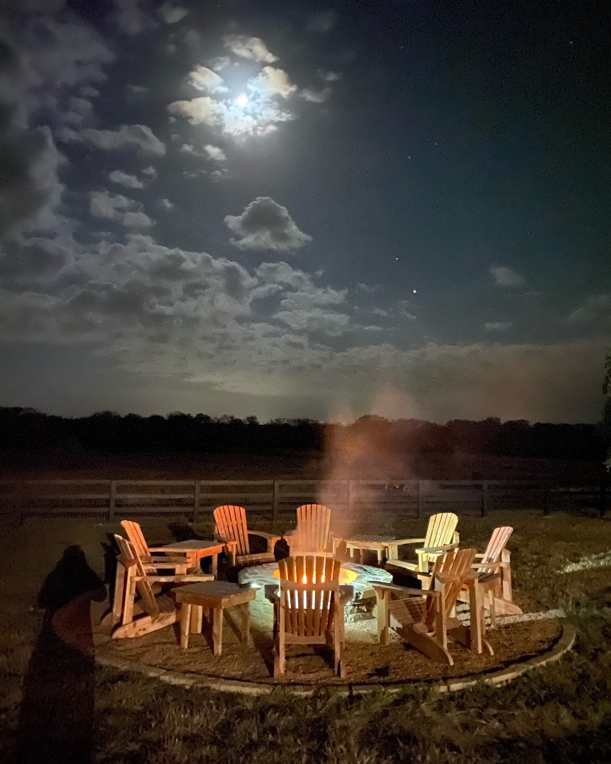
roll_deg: -1.6
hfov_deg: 51.5
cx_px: 307
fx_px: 633
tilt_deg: +6.8
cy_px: 366
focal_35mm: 28
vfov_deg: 62.2
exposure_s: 1/2
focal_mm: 4.25
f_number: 1.8
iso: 5000
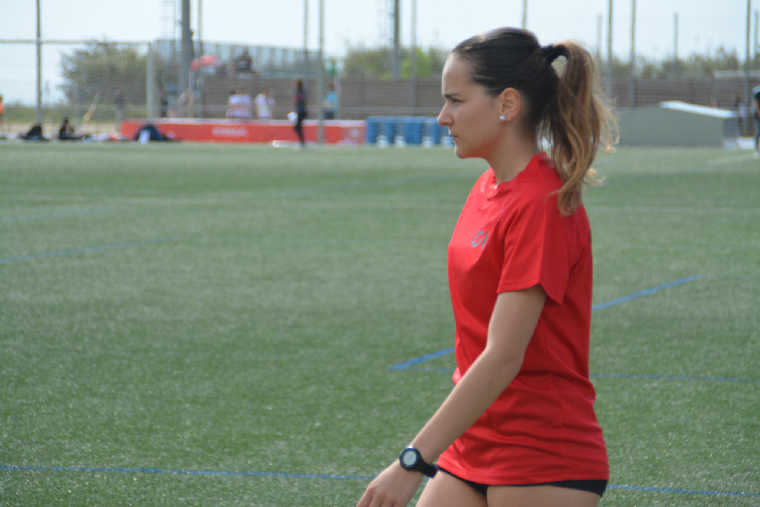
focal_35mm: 225
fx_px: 4749
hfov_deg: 9.1
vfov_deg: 6.1
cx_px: 380
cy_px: 254
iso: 400
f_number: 6.3
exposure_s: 1/1600
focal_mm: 150
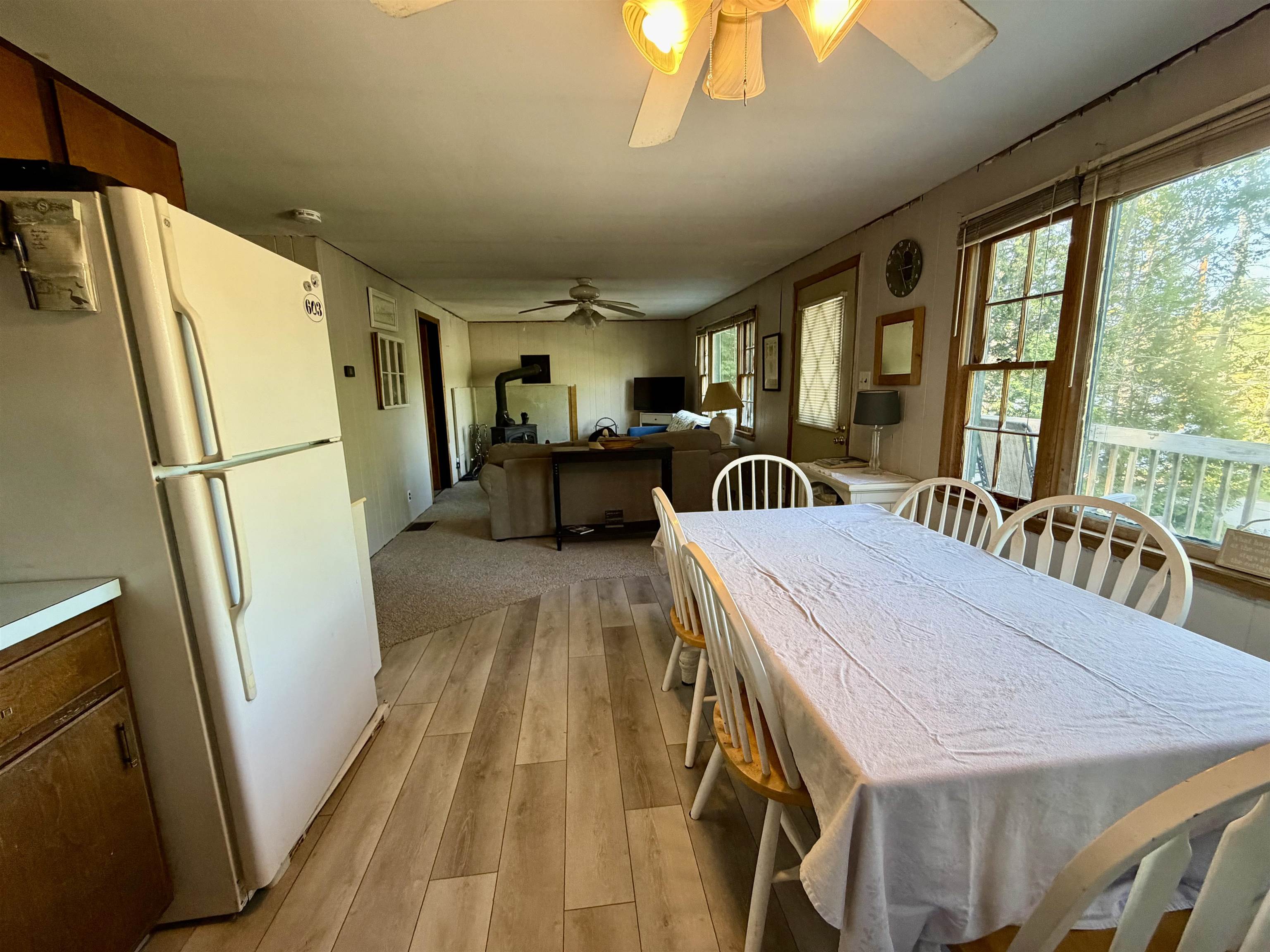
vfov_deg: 85.7
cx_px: 635
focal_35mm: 14
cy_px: 476
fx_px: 514
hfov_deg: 102.1
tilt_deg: -9.8
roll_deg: +1.6
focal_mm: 2.22
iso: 250
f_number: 2.2
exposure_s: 1/120
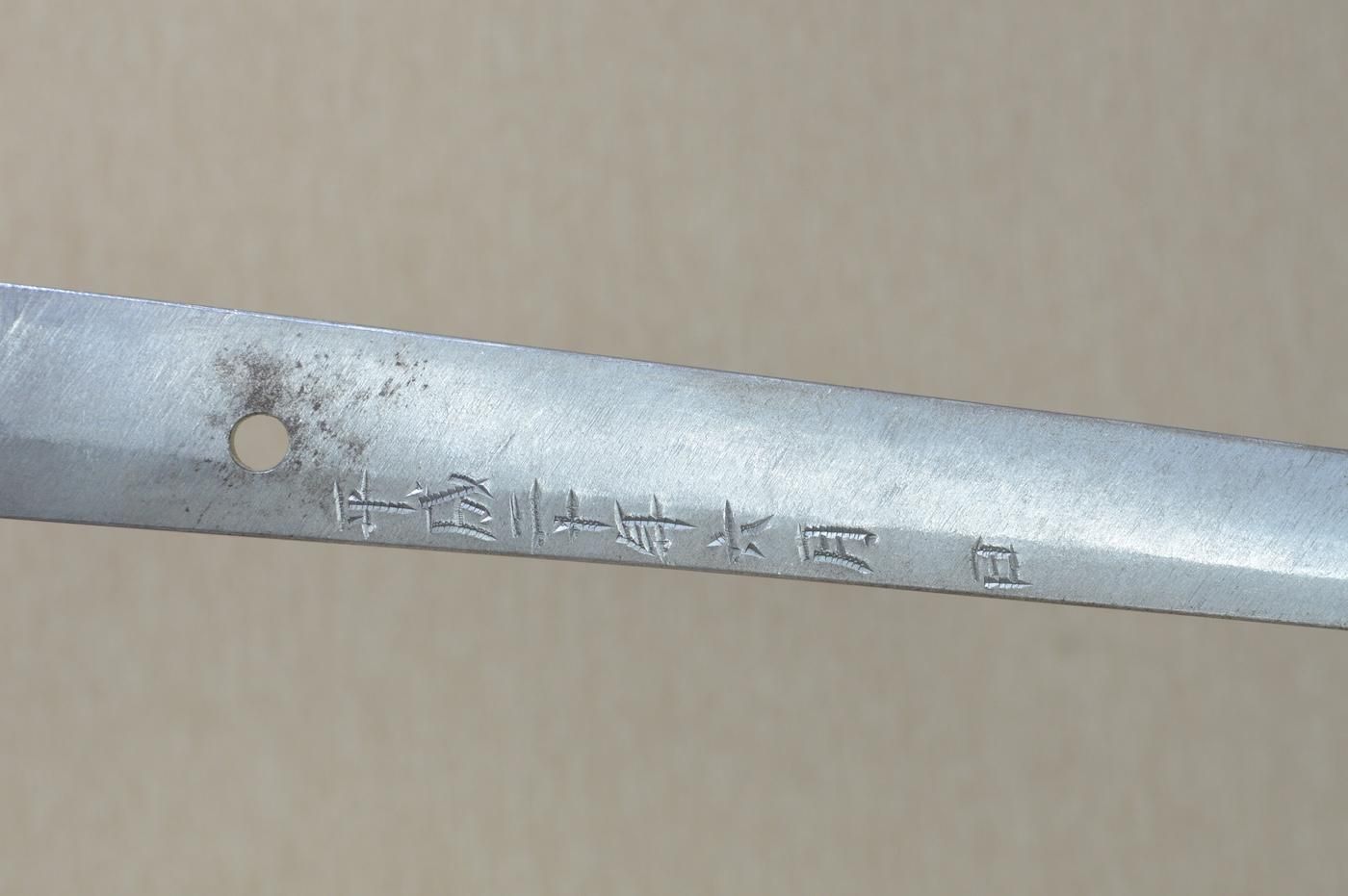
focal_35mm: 105
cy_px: 448
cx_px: 674
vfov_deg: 13.0
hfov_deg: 19.5
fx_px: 3928
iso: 400
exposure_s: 1/2
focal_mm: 70
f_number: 11
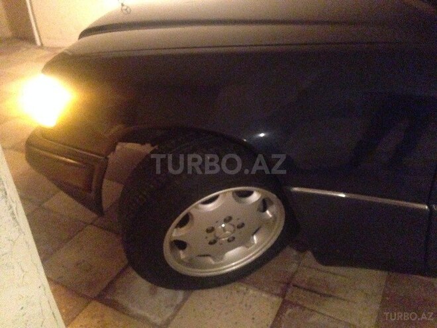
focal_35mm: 33
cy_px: 164
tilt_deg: -31.5
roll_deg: +2.4
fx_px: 417
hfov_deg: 55.4
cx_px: 218
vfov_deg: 42.9
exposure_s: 1/15
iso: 2500
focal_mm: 4.12
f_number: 2.4
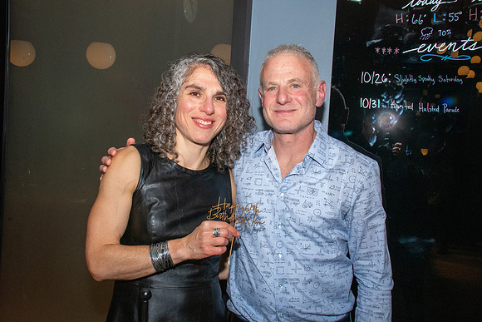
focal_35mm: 39
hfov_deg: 49.5
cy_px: 161
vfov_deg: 34.2
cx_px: 241
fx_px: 522
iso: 5000
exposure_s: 1/160
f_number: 14
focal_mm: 26
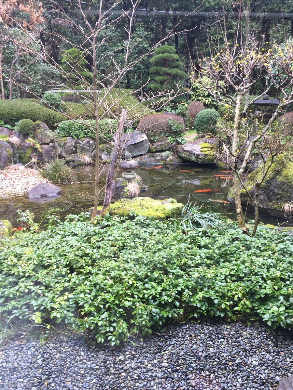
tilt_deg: -15.5
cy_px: 195
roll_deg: +0.8
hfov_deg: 48.2
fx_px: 327
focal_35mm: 29
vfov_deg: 61.7
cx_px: 146
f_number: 2.2
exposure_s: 1/60
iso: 32
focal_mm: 4.15
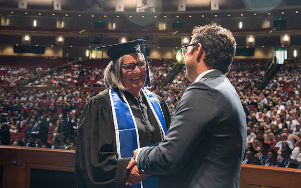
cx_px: 181
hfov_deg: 38.0
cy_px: 65
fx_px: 435
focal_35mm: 53
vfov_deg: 24.3
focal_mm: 38
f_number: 4
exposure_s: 1/200
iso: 4000
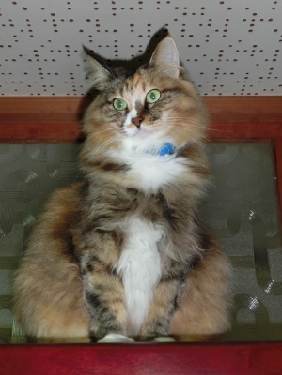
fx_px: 619
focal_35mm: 57
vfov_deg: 33.8
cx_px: 141
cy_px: 188
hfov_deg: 25.7
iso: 400
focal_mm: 10.11
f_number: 4.5
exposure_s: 1/15
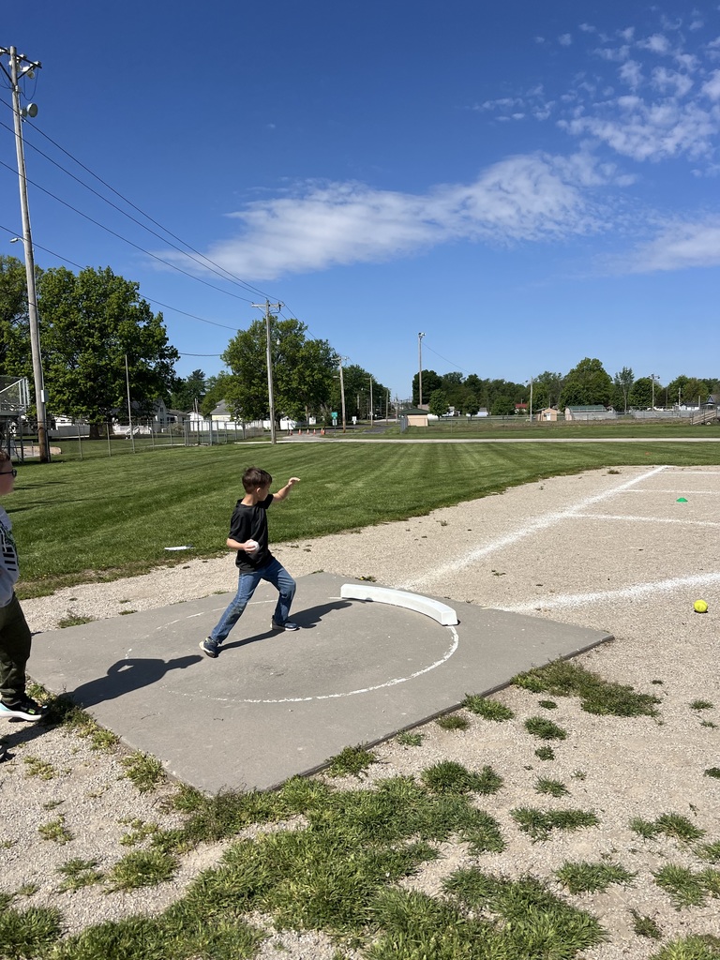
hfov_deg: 53.1
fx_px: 721
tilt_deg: -4.4
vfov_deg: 67.3
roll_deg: +2.0
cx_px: 360
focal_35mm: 26
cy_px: 480
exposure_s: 1/6993
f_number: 1.5
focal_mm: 5.7
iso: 50
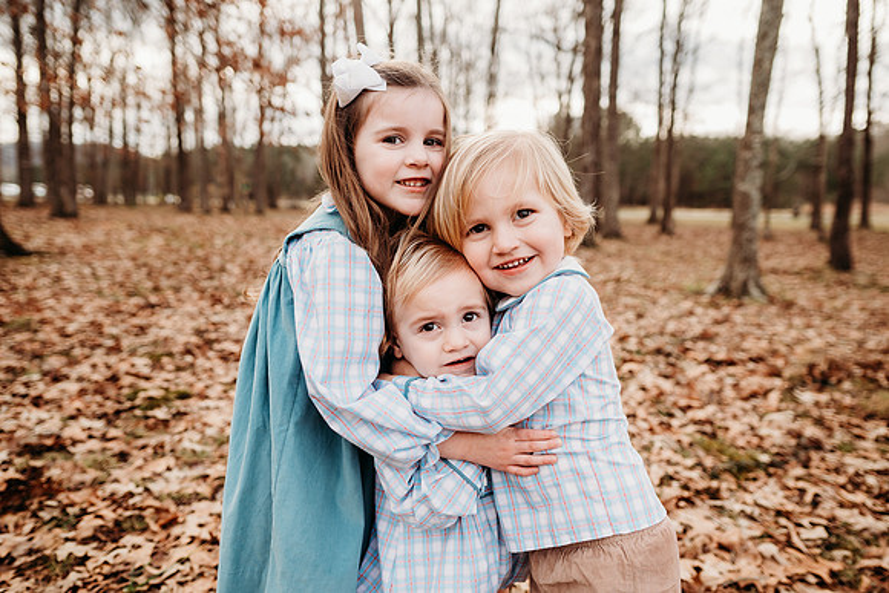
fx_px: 593
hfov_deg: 73.7
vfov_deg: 53.2
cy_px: 296
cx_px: 444
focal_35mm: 24
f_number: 3.2
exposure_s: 1/250
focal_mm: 24
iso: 100
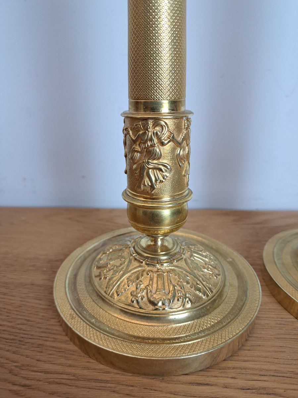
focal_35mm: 24
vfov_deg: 71.6
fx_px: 275
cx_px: 149
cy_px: 199
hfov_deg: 56.8
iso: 160
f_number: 1.8
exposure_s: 1/50
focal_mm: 5.23
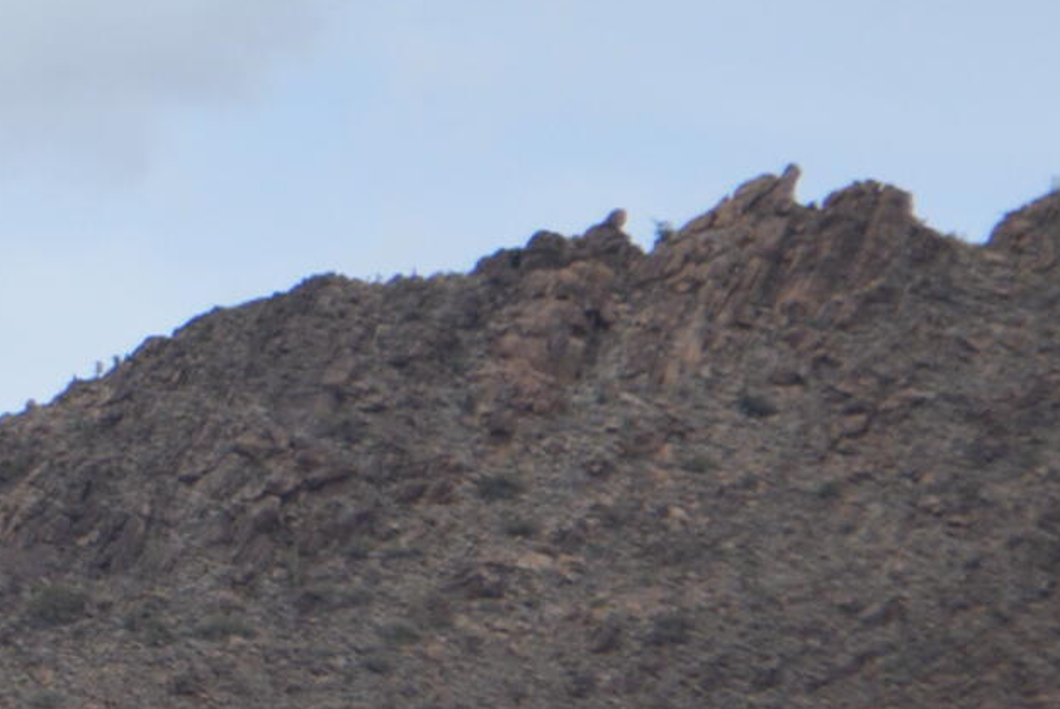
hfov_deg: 5.1
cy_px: 833
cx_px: -1140
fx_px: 11650
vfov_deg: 3.5
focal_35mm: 395
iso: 400
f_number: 7.1
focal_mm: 55
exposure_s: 1/1600
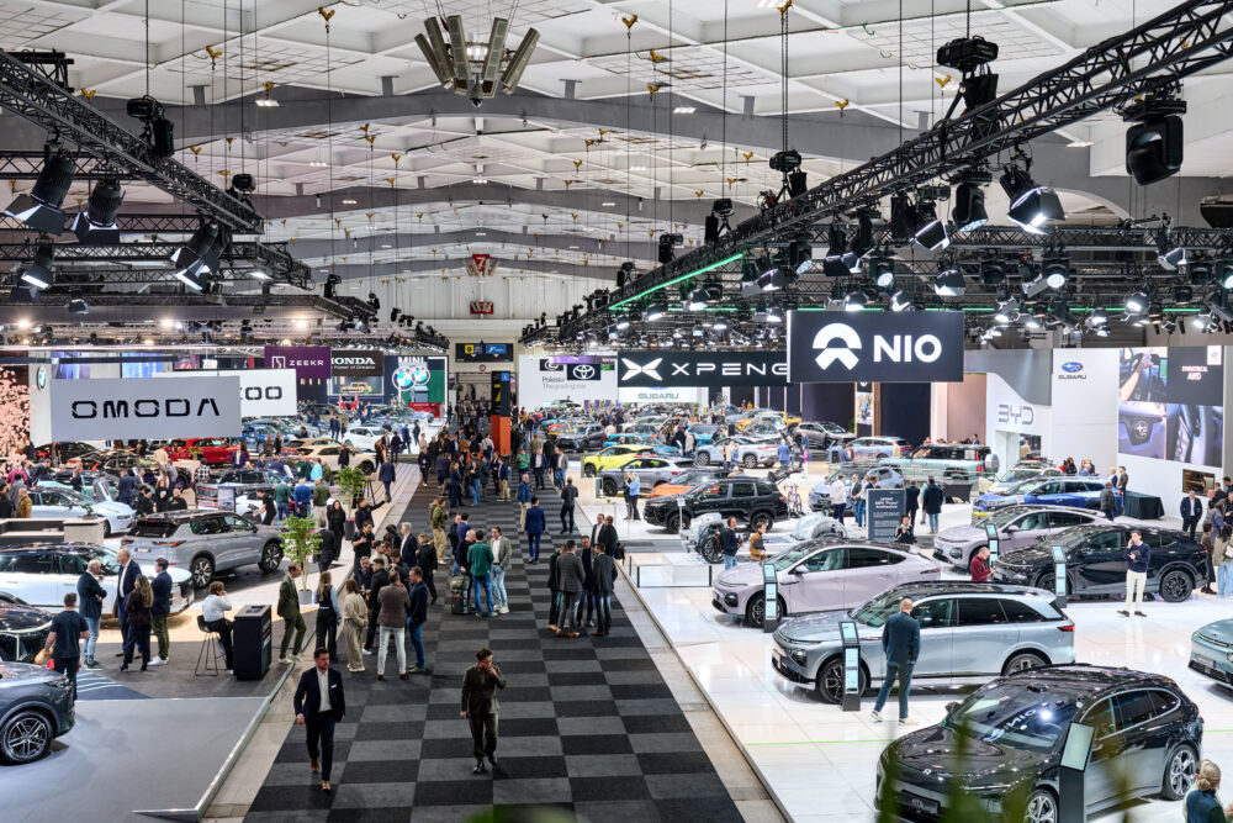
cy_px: 412
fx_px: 1302
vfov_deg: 35.1
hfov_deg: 50.7
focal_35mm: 38
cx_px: 616
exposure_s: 1/100
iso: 500
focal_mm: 38
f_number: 4.5
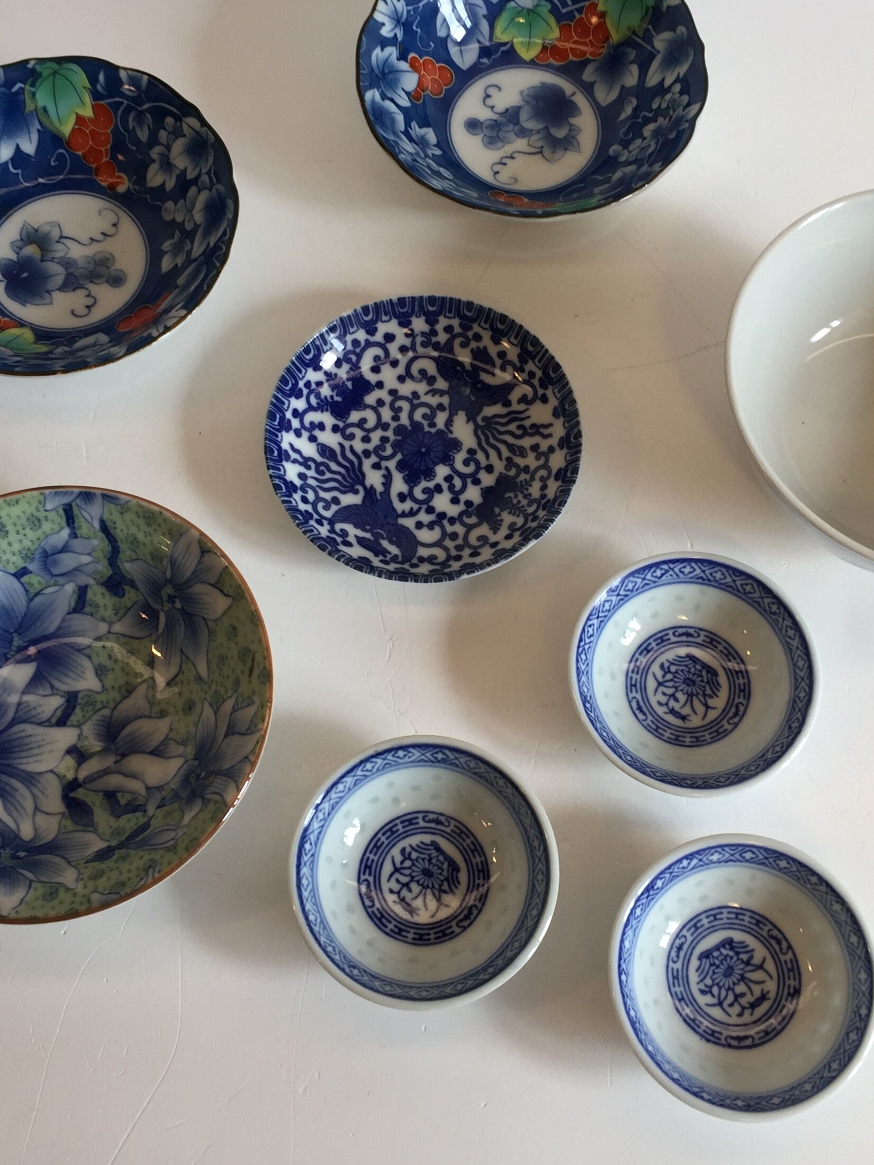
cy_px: 518
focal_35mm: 43
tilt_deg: -69.0
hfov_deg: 33.6
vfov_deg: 43.8
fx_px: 1447
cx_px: 466
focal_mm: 4.15
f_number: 2.2
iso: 32
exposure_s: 1/50
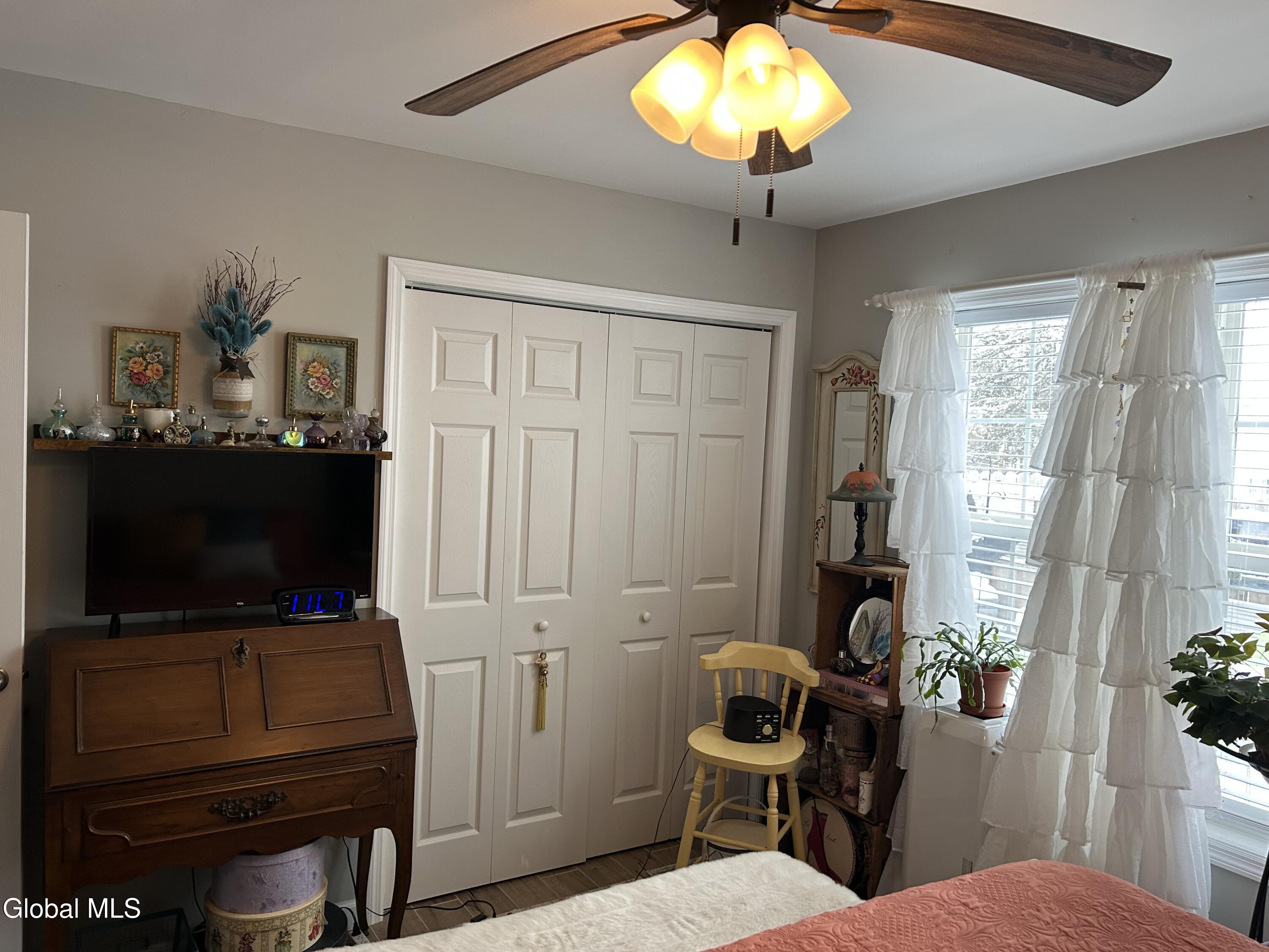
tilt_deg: -2.0
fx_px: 953
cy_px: 476
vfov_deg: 53.1
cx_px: 634
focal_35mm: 26
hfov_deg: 67.3
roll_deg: -1.1
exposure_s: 1/120
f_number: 1.5
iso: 125
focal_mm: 5.7
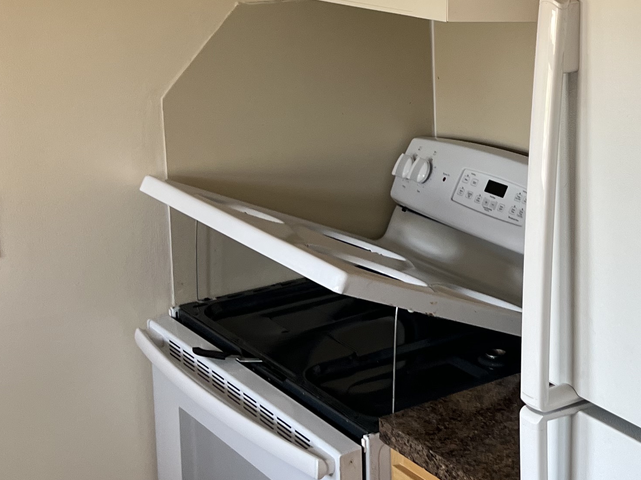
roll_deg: +1.2
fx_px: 1314
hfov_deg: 26.6
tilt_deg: -11.7
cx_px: 564
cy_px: 121
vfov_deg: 20.6
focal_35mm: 71
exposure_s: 1/120
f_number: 1.5
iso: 80
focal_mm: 5.7
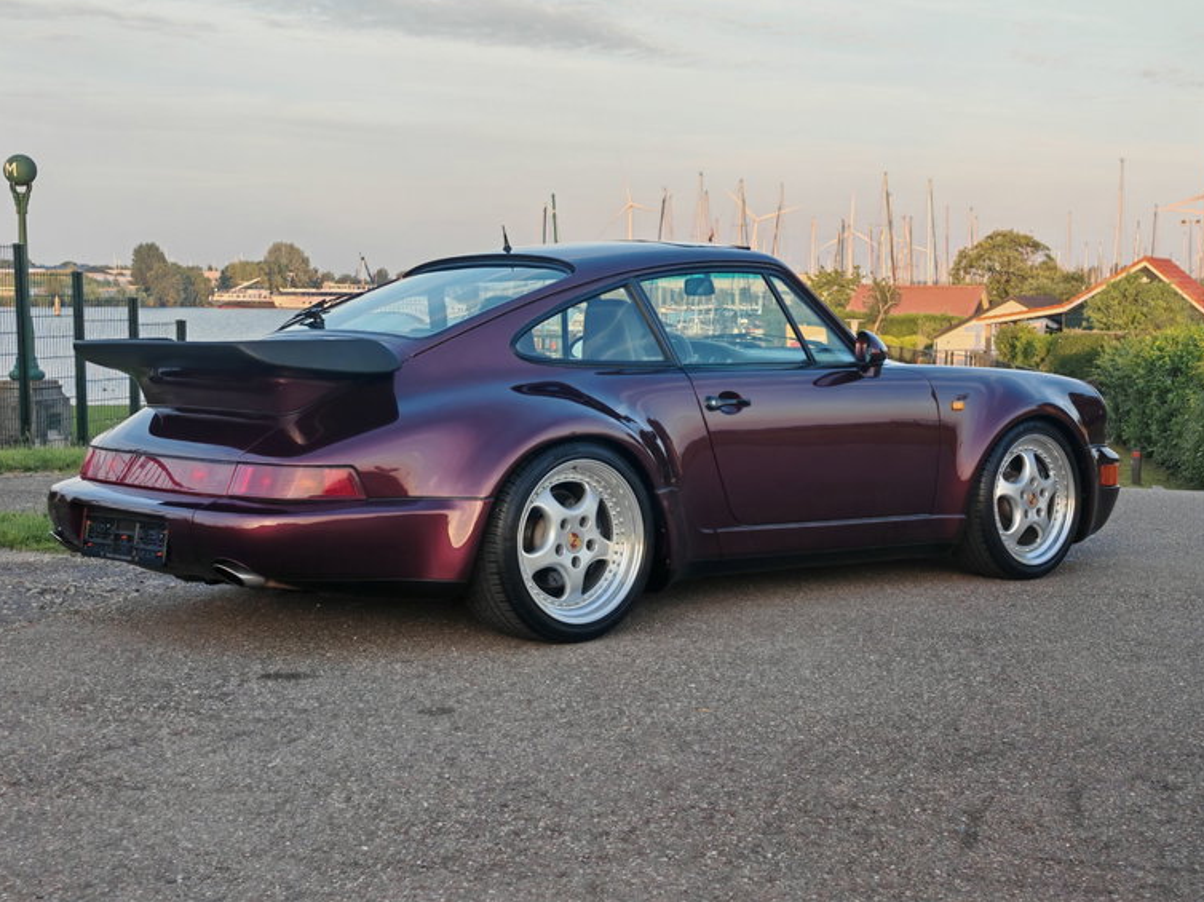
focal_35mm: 53
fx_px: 1843
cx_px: 607
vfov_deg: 27.5
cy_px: 444
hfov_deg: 36.2
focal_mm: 5.4
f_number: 1.6
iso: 50
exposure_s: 1/240
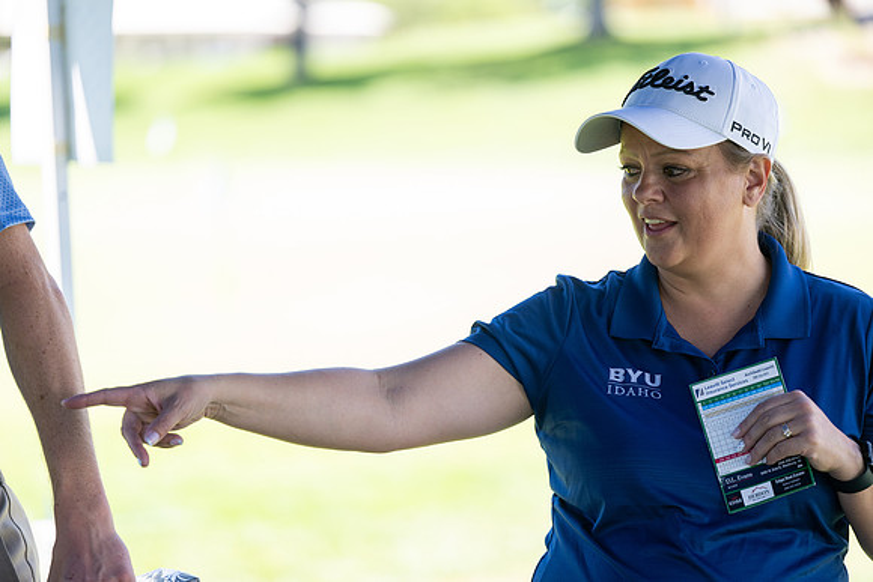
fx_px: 3153
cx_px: 436
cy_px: 291
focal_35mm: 130
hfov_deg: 15.8
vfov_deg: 10.6
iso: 200
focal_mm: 130
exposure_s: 1/500
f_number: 2.8
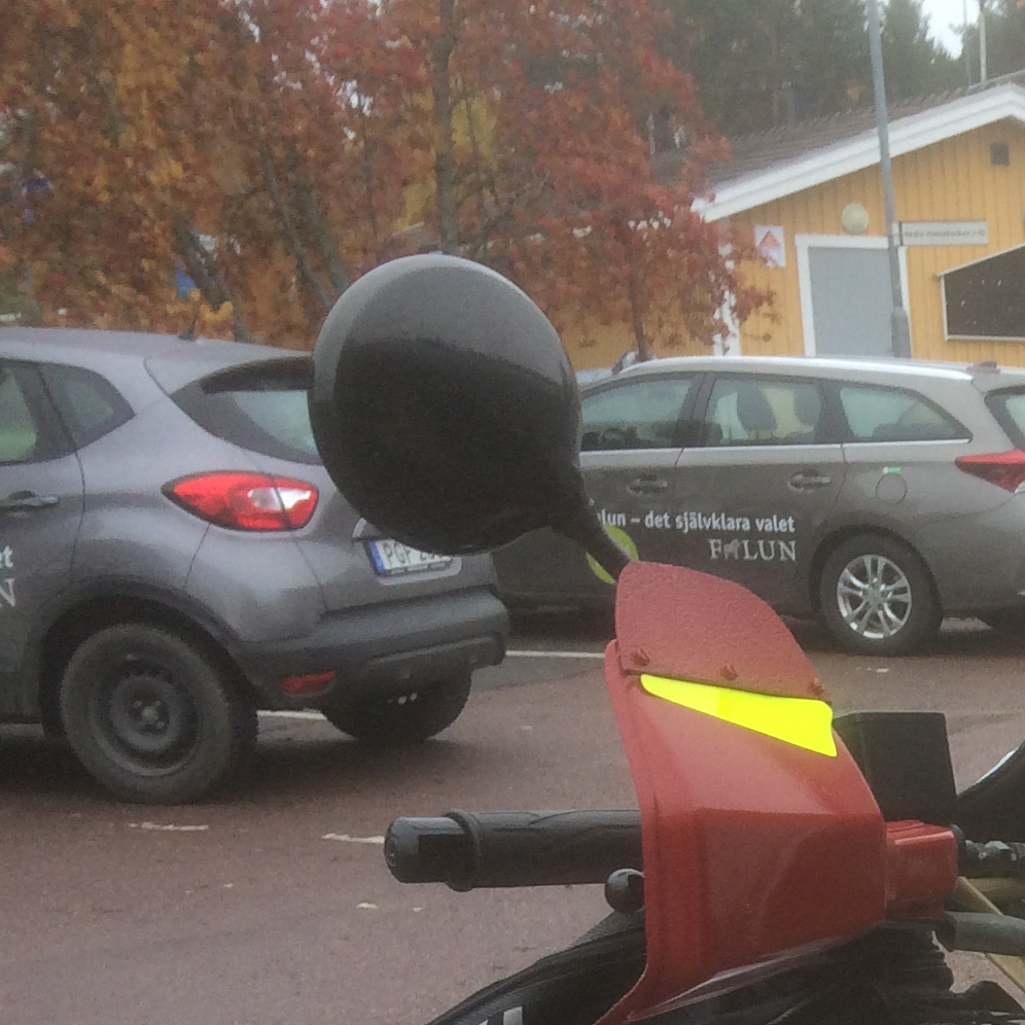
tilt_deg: -16.6
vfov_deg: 19.4
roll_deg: -0.6
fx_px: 2814
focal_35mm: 84
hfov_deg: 17.8
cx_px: 1671
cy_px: 1246
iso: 40
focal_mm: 4.15
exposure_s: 1/50
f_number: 2.2
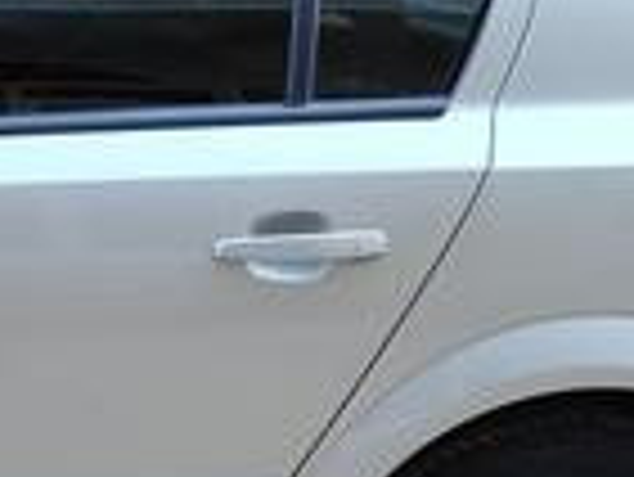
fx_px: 1943
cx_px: -481
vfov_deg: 13.9
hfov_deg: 15.9
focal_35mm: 106
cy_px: 110
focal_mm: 6.19
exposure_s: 1/50
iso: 500
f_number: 1.65
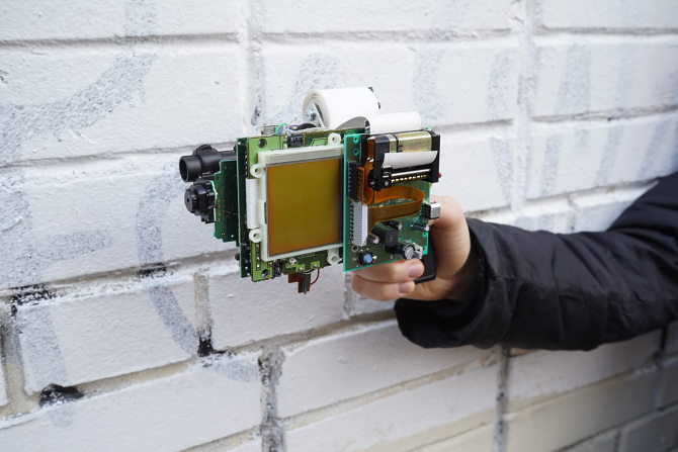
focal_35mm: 33
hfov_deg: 57.2
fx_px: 622
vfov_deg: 40.0
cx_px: 339
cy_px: 226
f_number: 8
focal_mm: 33
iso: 1250
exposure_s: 1/250
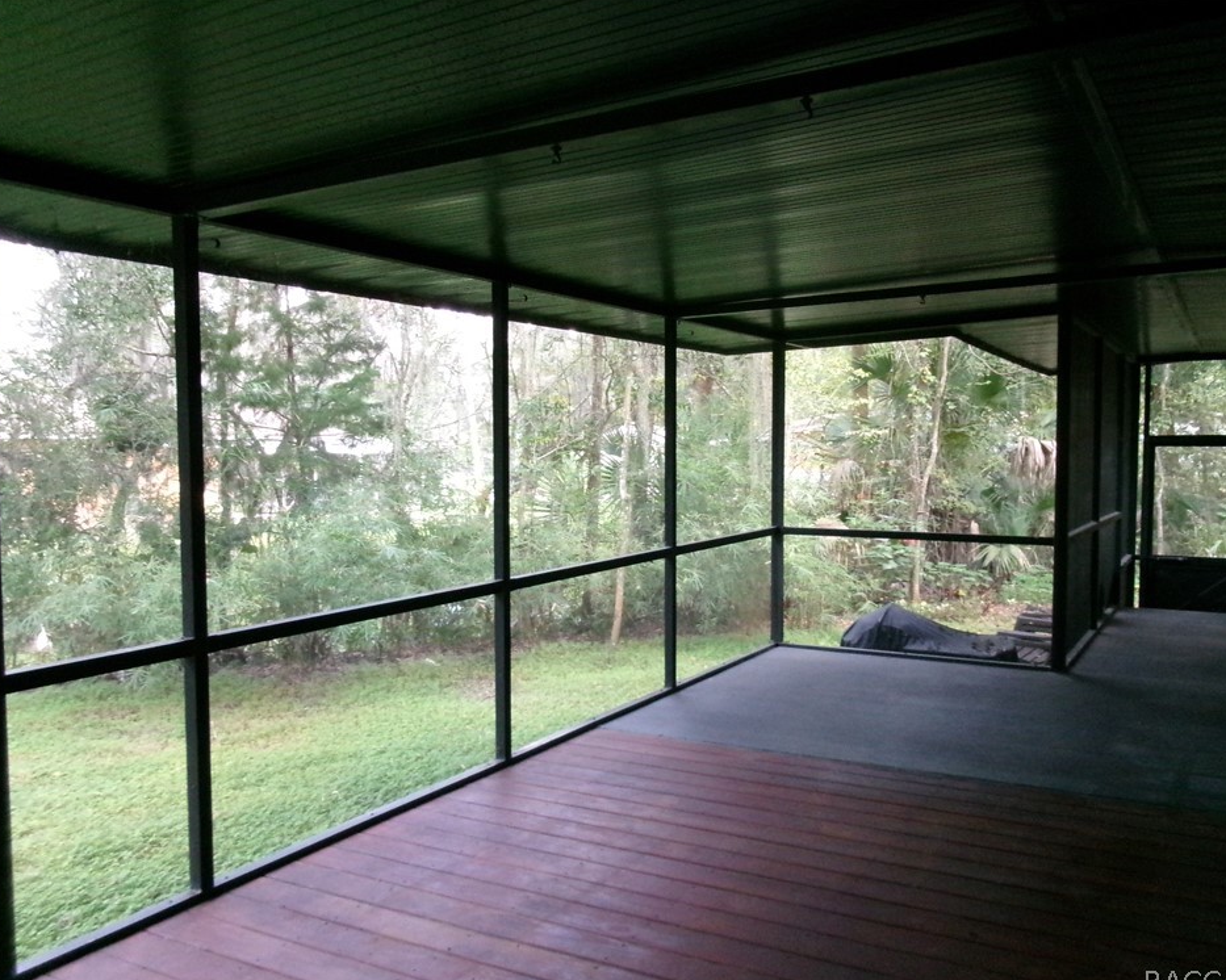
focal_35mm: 30
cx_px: 653
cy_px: 499
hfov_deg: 58.7
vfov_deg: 48.5
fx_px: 1088
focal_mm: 5.1
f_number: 3.9
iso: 800
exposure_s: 1/70
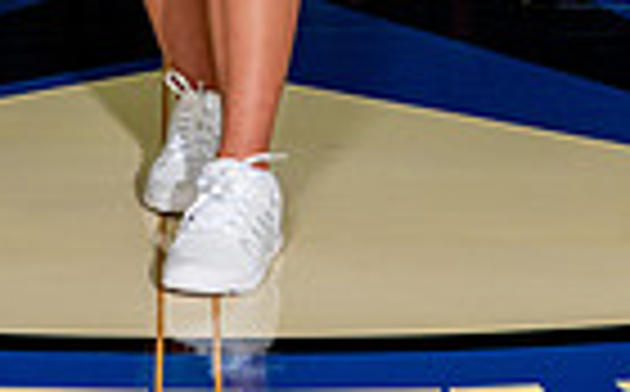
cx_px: 234
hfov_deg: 9.1
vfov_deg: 5.5
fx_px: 3943
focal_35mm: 230
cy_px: -505
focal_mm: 70
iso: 800
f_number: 7.1
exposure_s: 1/320
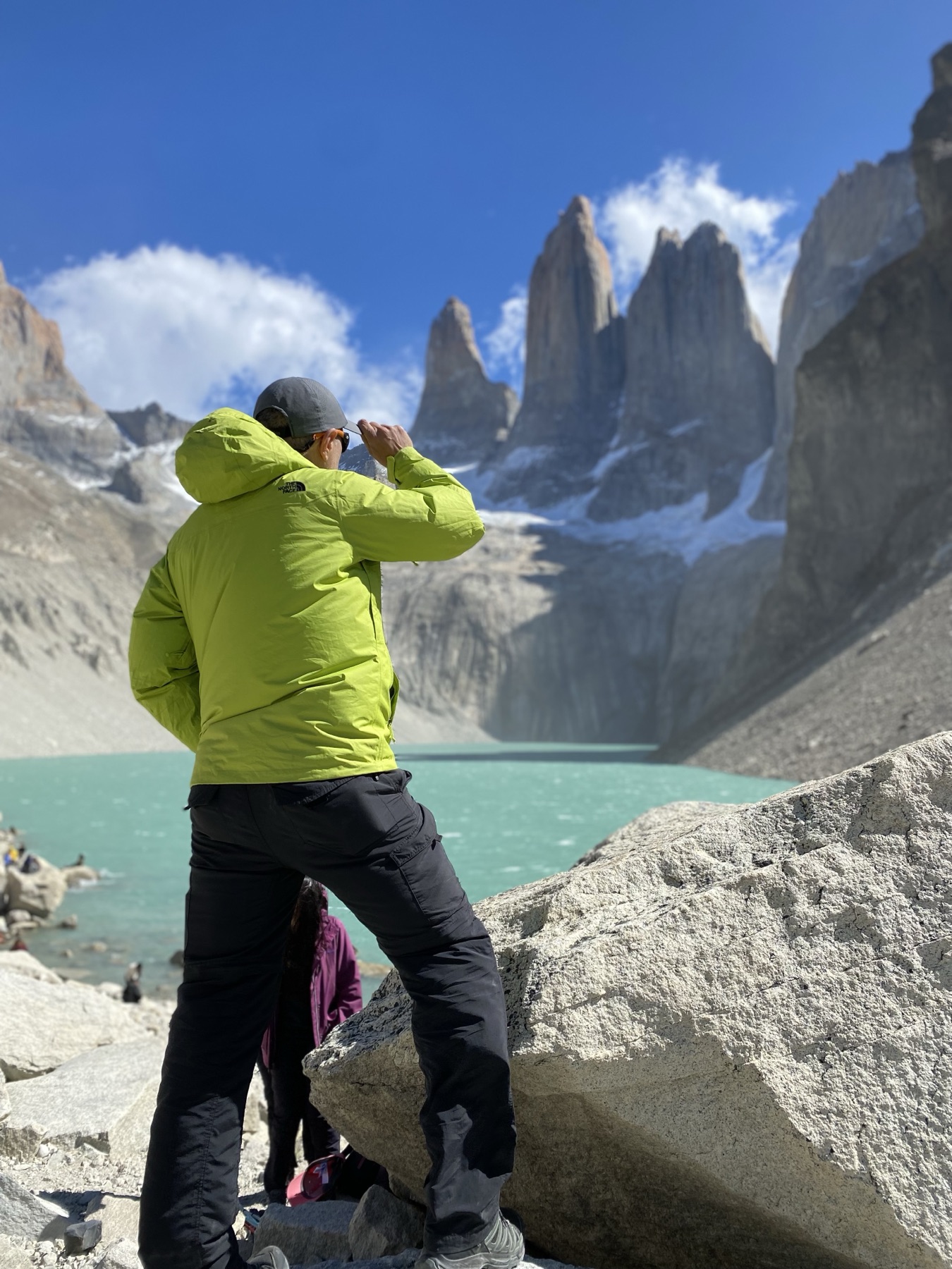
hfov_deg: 53.1
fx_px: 953
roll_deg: -0.6
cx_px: 476
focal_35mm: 26
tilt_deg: +7.5
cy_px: 634
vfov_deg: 67.3
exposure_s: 1/3300
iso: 32
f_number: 1.8
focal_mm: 4.25
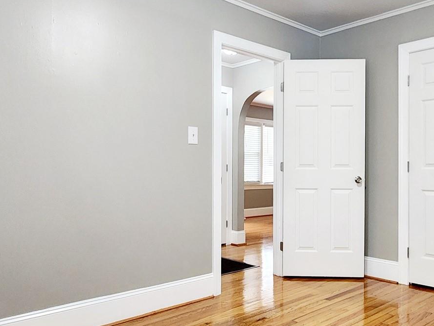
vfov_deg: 46.8
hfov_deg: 59.3
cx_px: 266
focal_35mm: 30
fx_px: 376
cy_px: 174
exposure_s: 1/30
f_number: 2.2
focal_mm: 2.2
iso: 320
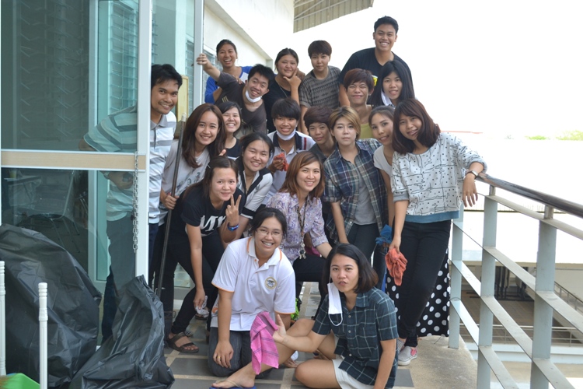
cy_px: 194
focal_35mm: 45
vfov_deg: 29.9
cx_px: 292
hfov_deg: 43.6
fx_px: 729
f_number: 4.5
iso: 400
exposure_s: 1/400
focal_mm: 30
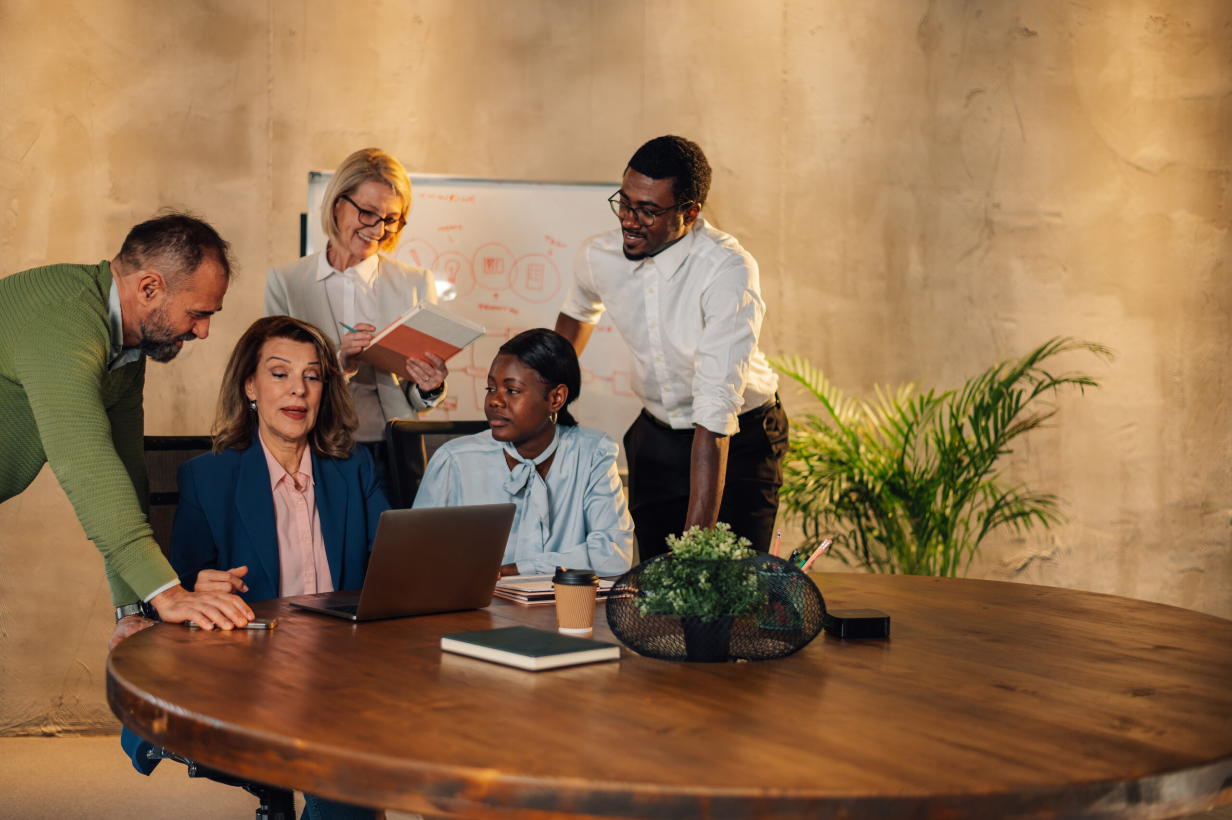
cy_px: 410
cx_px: 616
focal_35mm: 50
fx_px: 1710
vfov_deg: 27.0
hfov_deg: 39.6
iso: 250
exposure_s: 1/160
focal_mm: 50
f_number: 1.8
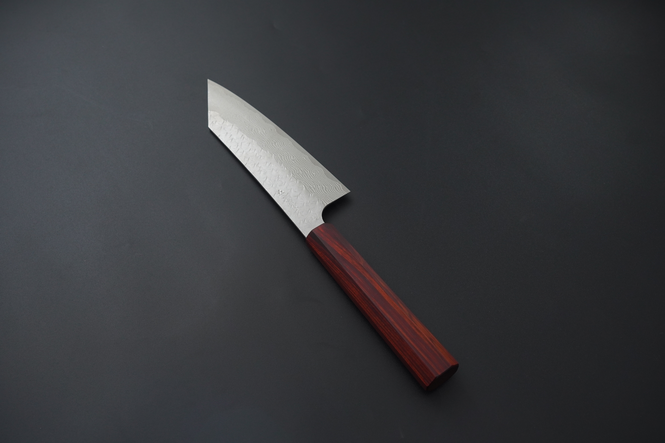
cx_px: 332
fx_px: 684
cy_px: 222
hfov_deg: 51.8
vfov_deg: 35.9
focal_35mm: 37
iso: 500
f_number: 5.6
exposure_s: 1/160
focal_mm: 24.7
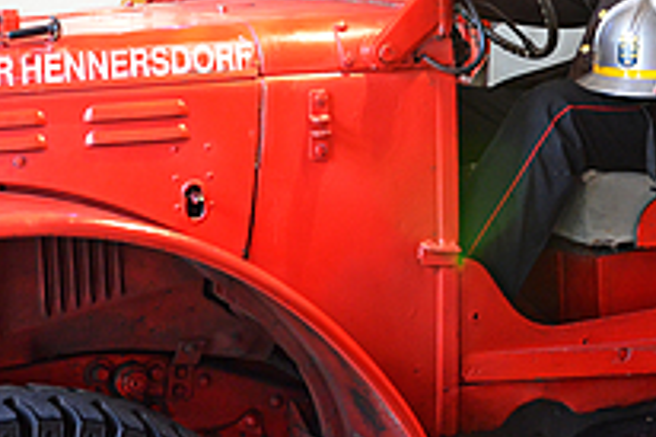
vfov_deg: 14.9
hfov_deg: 22.5
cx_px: 441
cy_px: -24
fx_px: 1639
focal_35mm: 90
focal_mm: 26
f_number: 4
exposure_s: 1/8
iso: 1600
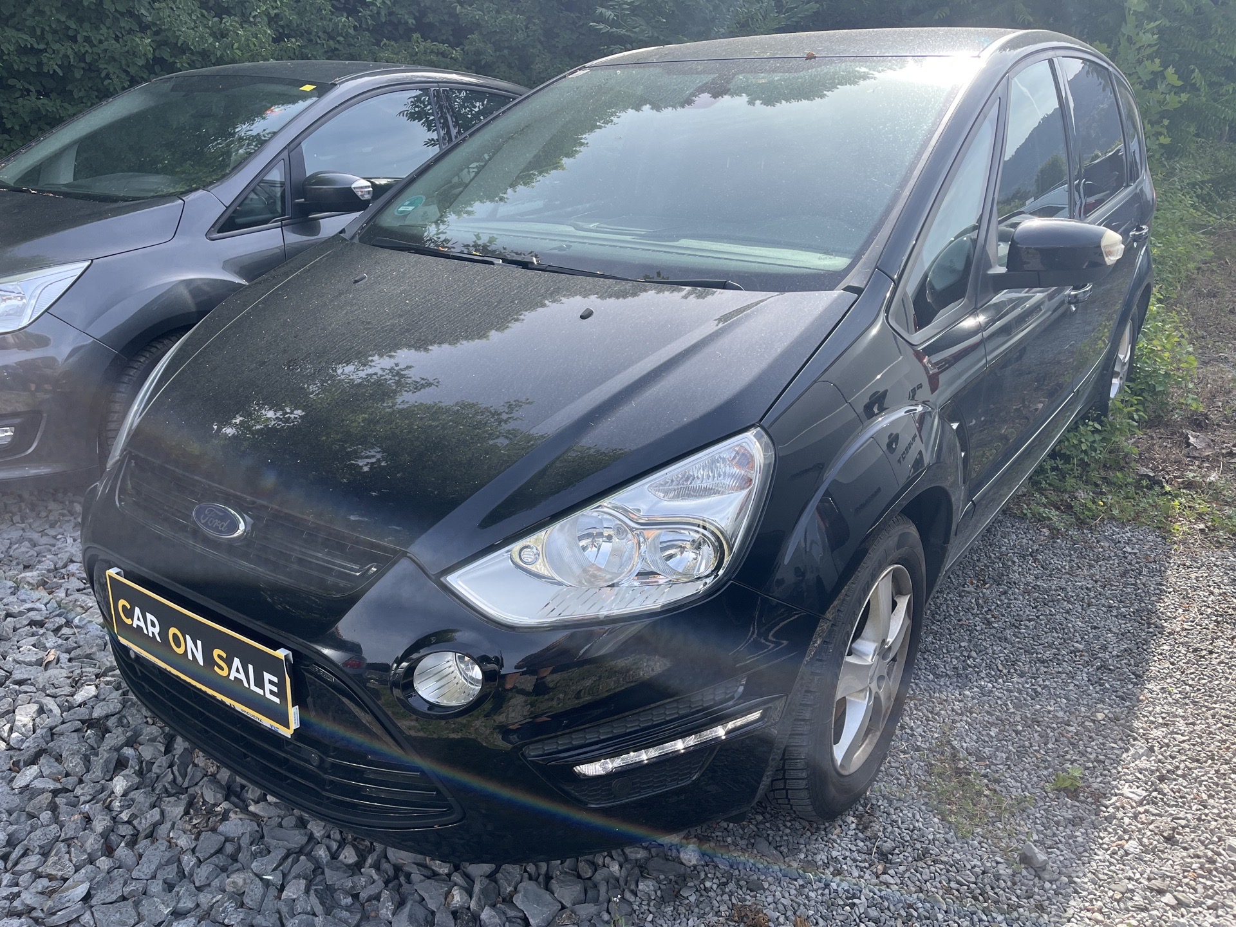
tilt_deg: -21.5
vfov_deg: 53.1
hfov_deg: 67.3
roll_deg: -1.6
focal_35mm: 26
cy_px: 464
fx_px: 928
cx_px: 618
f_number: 1.6
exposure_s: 1/992
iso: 50
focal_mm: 5.1
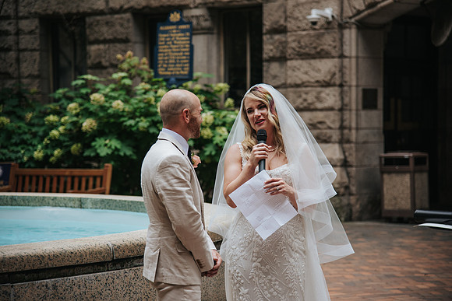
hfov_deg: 20.4
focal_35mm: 100
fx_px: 1256
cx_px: 226
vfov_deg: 13.7
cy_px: 150
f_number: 4
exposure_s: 1/500
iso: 360
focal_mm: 100
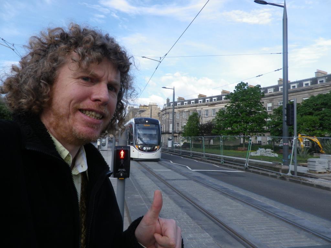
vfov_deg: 54.9
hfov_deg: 69.4
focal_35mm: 25
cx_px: 166
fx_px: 239
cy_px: 124
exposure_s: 1/500
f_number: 3.5
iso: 80
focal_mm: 4.5
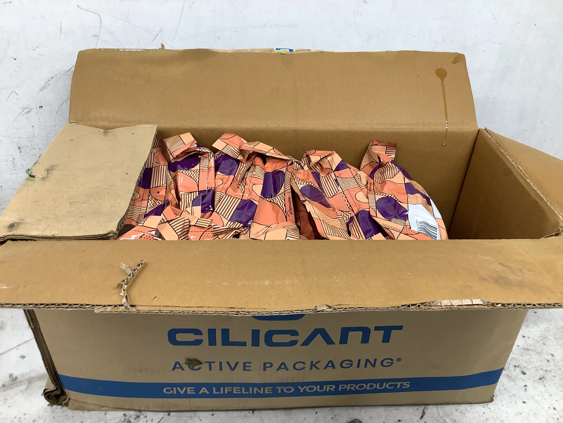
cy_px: 212
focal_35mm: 31
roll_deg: -4.0
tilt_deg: -35.6
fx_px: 504
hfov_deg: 58.4
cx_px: 282
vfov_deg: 45.4
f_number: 2.4
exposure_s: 1/60
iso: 50
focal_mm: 3.3
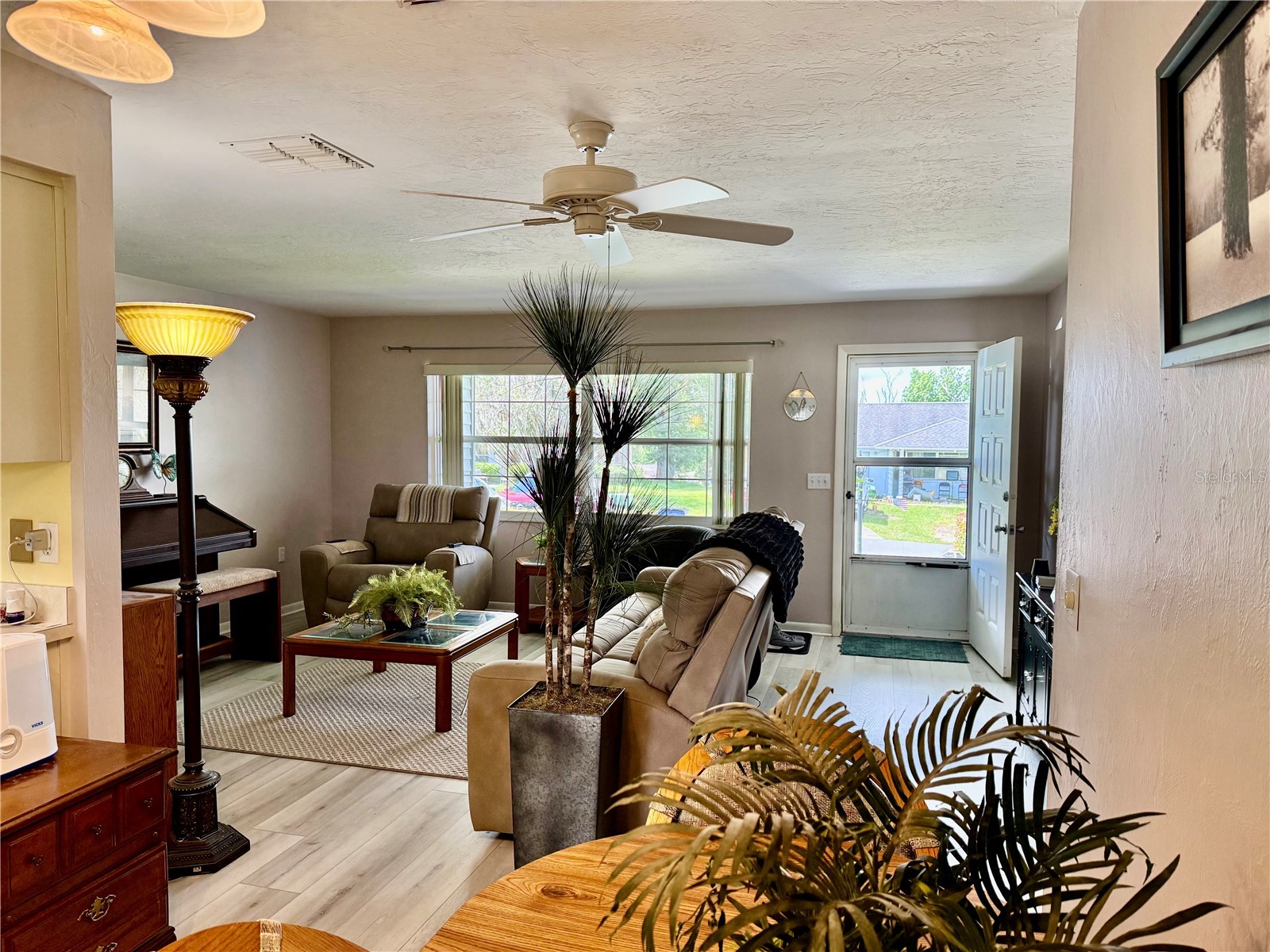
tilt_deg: -3.1
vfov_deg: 56.8
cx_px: 635
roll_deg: -0.9
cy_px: 476
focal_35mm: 24
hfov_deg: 71.6
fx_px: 881
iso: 200
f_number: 1.78
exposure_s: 1/172
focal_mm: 6.76
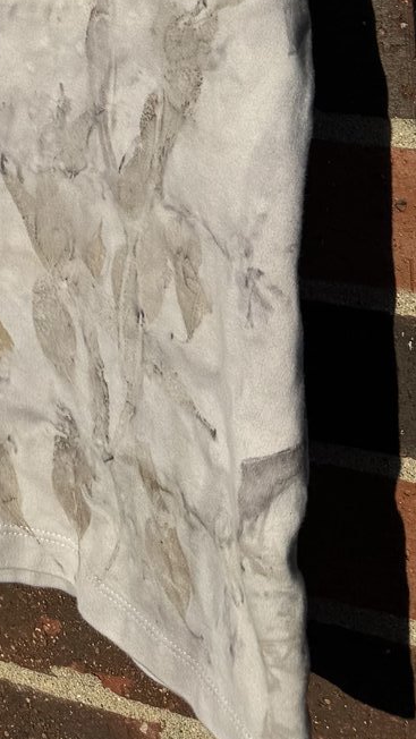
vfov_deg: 22.9
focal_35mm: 77
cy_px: -341
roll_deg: +3.6
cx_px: -254
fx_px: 1509
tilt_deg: -1.5
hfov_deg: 14.4
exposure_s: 1/12346
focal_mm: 6.76
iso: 80
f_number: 1.78
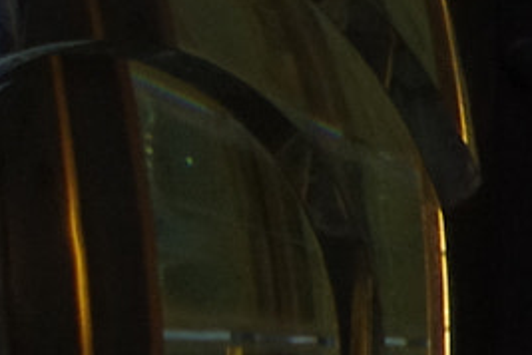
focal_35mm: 1723
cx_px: -1217
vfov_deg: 0.8
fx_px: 25460
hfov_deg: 1.2
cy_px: 183
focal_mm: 150
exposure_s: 1/200
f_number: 5
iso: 800
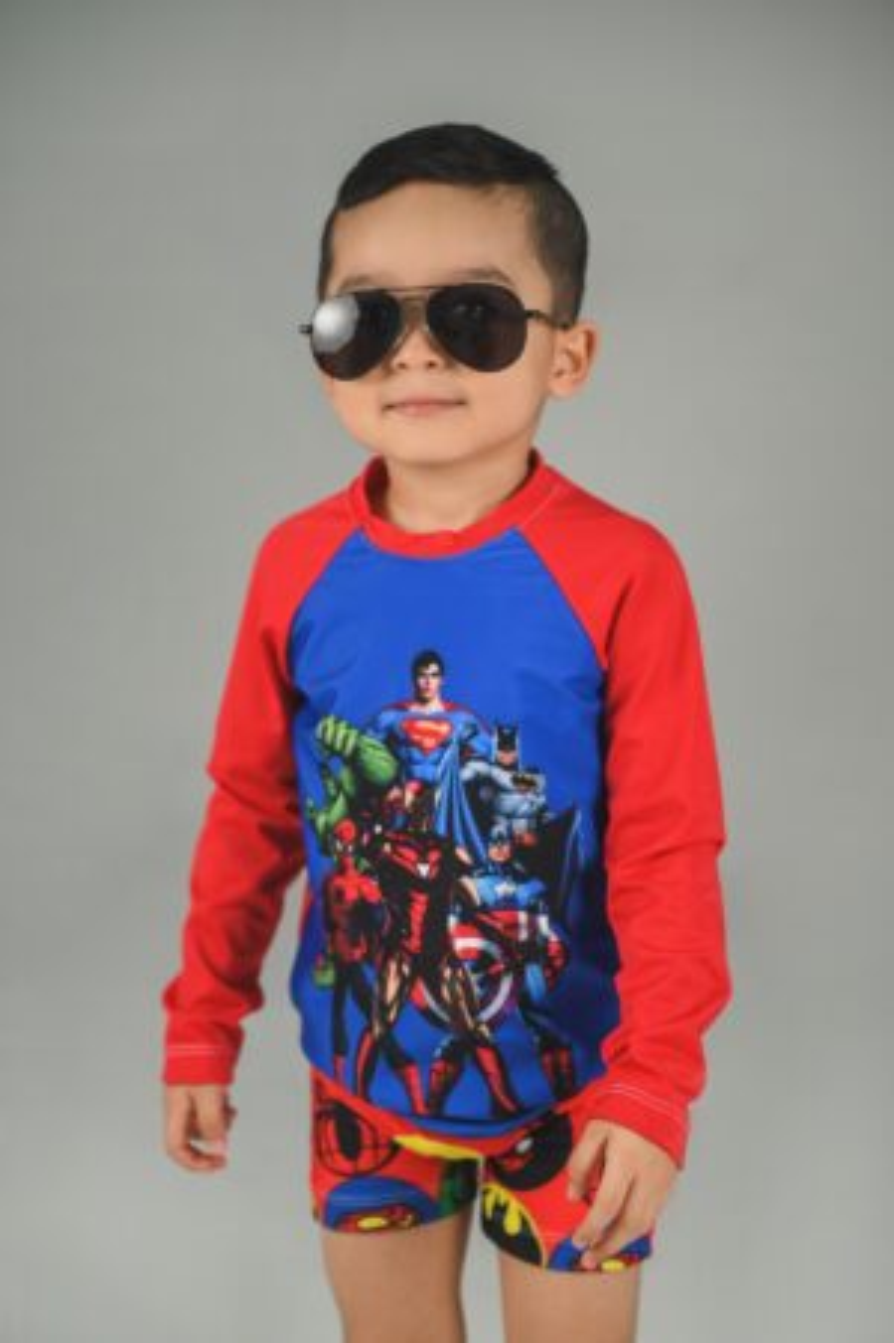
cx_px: 447
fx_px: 2611
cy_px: 672
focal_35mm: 70
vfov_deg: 28.9
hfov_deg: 19.4
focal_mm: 70
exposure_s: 1/200
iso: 200
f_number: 2.8
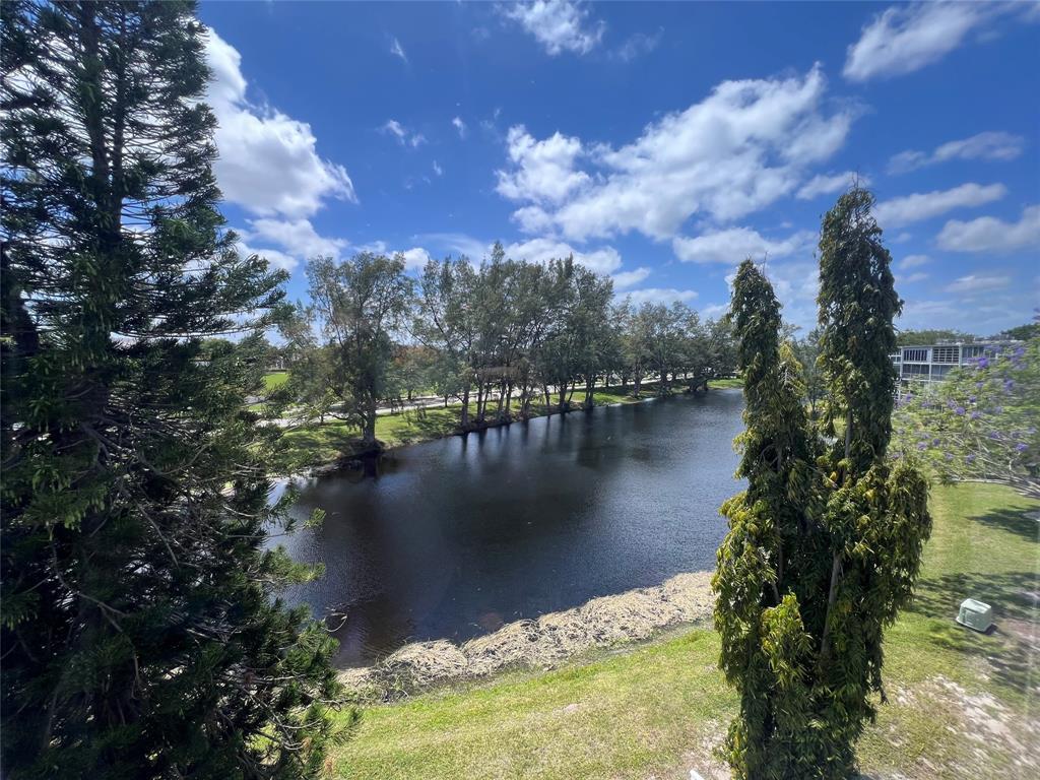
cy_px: 390
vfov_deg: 89.9
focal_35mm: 13
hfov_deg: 106.2
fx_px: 391
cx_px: 520
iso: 32
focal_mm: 1.57
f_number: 1.8
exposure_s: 1/337
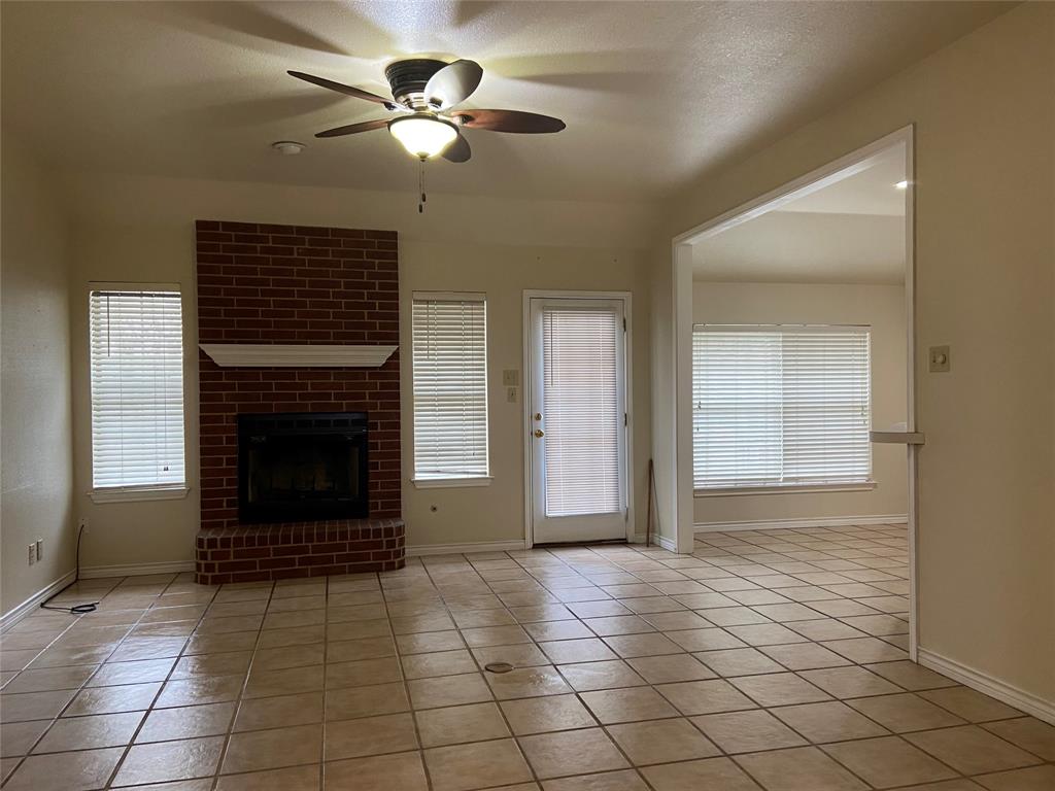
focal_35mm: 26
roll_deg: +0.2
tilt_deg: +0.5
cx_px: 528
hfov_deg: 67.3
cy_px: 396
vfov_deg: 53.1
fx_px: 792
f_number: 1.8
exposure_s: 1/60
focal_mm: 4.25
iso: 125
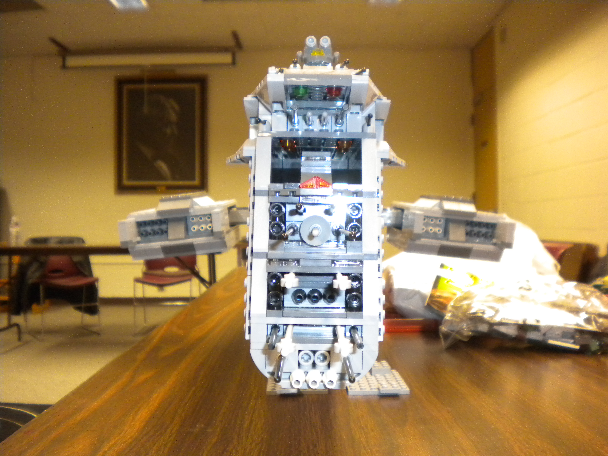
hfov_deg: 52.6
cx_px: 304
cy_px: 228
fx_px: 615
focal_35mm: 35
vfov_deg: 40.7
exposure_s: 1/30.7
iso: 400
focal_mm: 6.3
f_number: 3.1
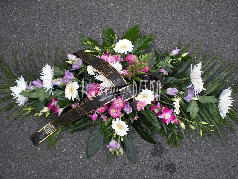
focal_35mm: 38
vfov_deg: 37.7
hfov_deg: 49.0
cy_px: 90
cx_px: 119
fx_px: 261
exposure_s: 1/245
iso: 64
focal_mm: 6.3
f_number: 3.1
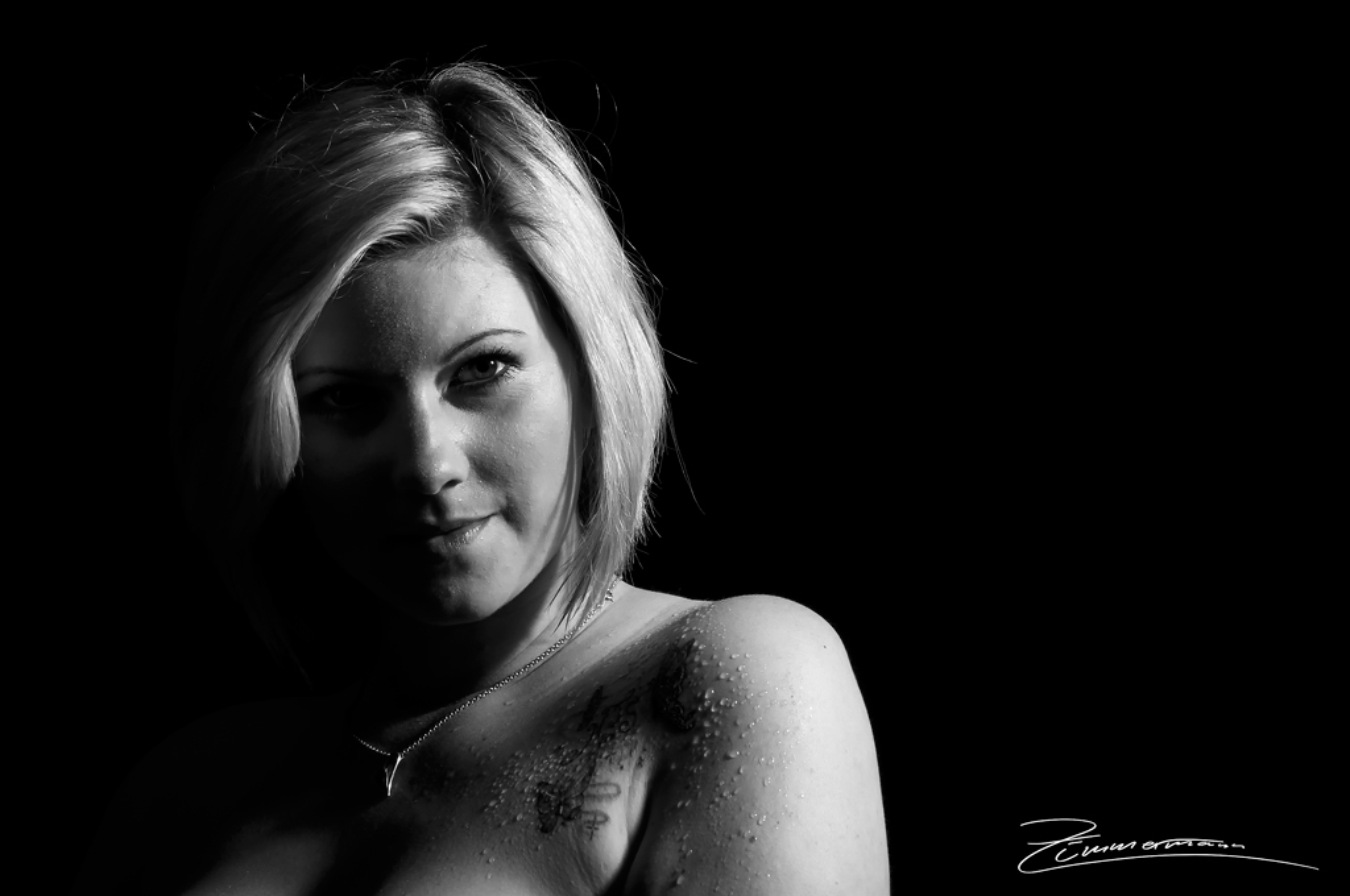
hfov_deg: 13.1
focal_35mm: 158
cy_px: 448
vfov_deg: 8.7
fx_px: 5899
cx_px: 675
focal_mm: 105
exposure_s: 1/125
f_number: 11
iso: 200
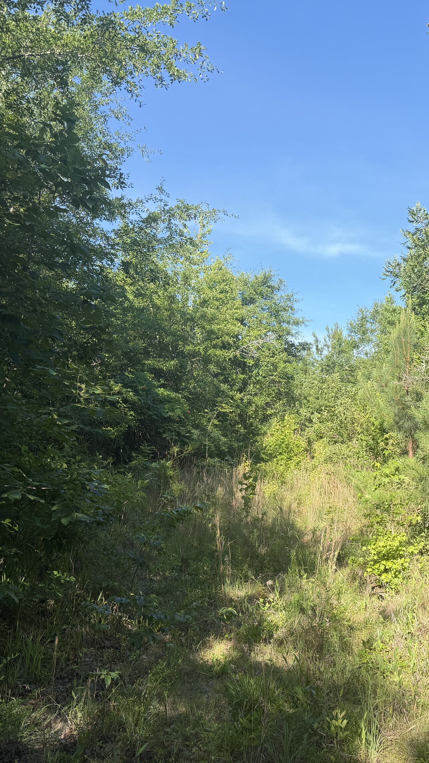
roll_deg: +1.3
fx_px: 708
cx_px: 325
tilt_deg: +6.0
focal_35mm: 35
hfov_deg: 33.0
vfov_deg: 56.6
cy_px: 381
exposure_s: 1/1464
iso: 80
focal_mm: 6.76
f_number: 1.78
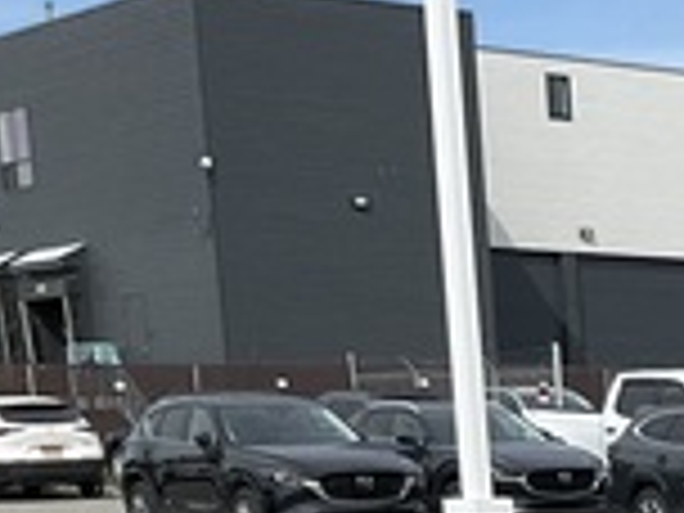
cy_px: 986
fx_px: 2411
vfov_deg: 11.1
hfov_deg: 14.3
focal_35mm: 122
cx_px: 1233
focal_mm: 3
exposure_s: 1/1786
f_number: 1.8
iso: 25
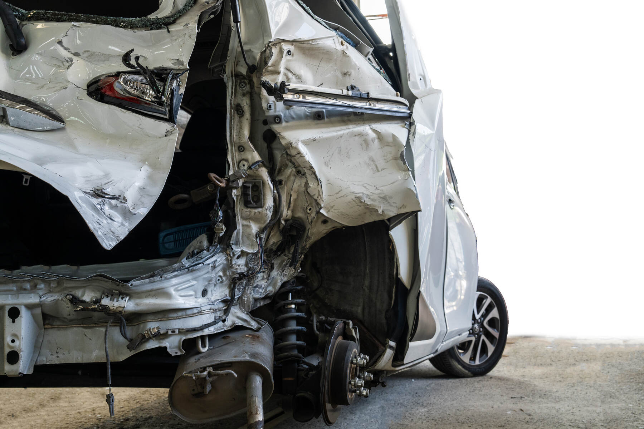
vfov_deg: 31.2
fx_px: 769
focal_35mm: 43
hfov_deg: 45.4
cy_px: 214
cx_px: 322
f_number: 8
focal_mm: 43
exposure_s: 1/100
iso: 800
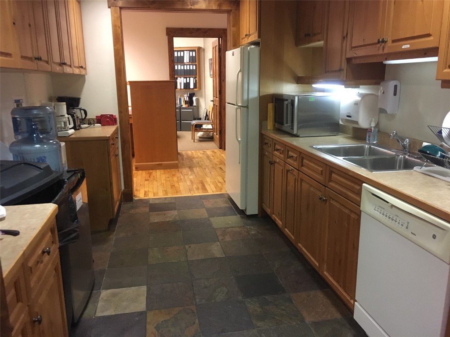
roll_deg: -0.1
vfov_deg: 48.2
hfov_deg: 61.7
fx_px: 377
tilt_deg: -11.9
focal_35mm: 29
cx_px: 225
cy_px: 168
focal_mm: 4.15
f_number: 2.2
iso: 200
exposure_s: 1/30
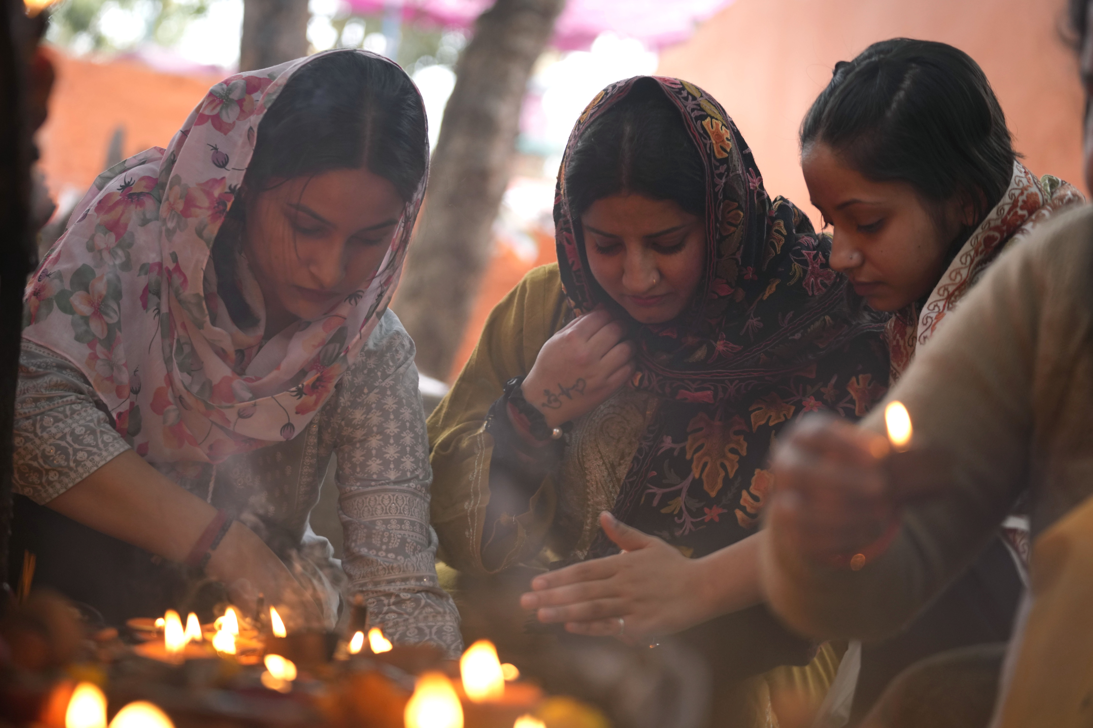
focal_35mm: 70
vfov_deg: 19.5
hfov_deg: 28.8
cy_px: 364
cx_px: 546
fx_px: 2125
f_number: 2.8
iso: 640
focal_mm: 70
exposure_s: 1/200
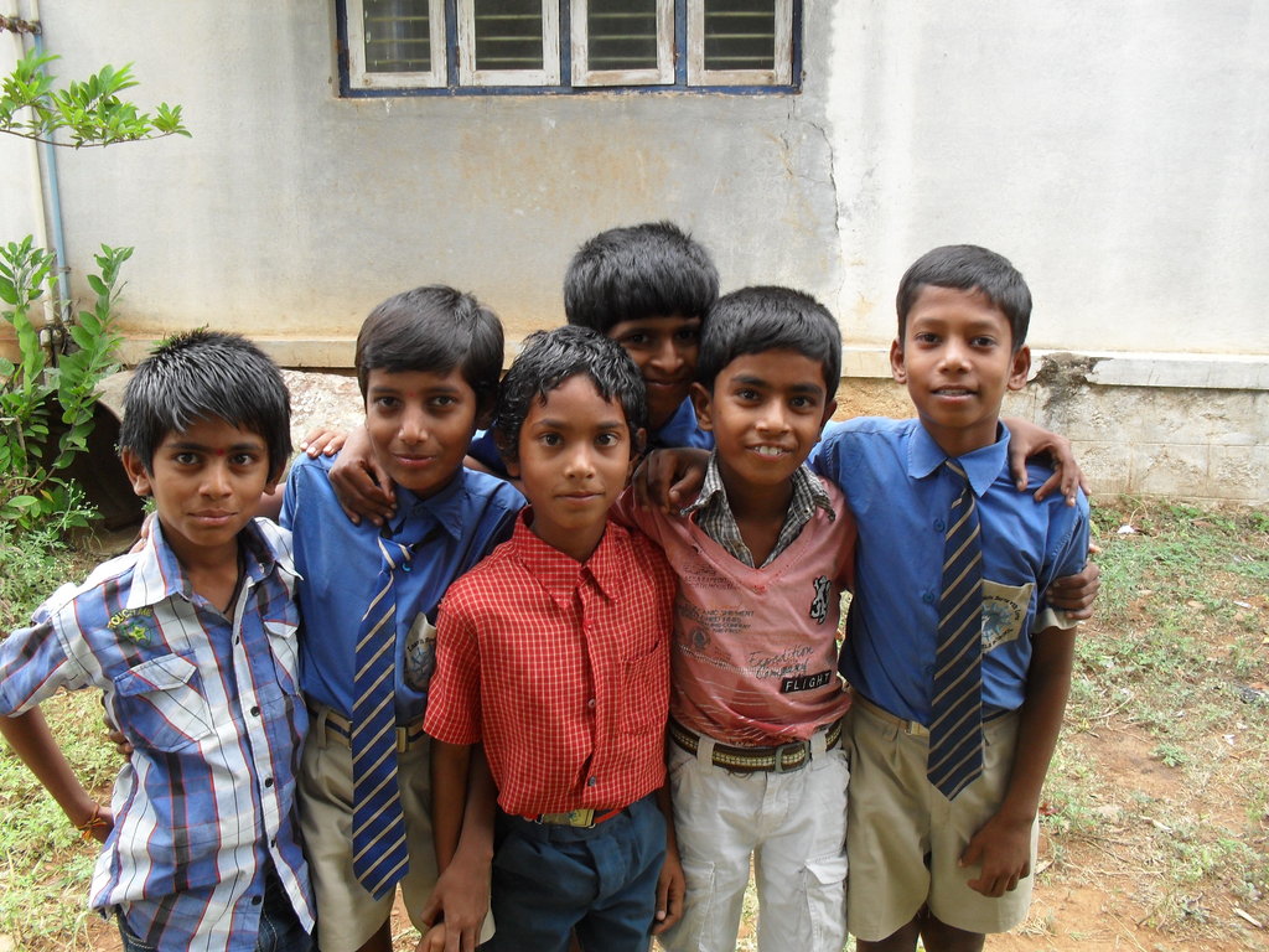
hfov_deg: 52.6
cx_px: 634
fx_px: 1283
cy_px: 476
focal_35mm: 35
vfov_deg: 40.7
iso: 100
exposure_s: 1/125
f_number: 3.2
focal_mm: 6.3
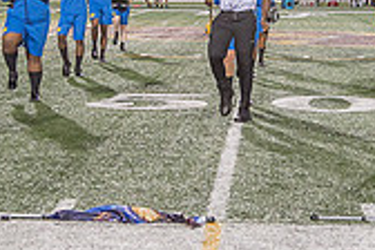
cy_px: 67
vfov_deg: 10.4
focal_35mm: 131
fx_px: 1364
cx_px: 208
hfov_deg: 15.6
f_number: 4
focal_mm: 38
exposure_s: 1/200
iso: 2000
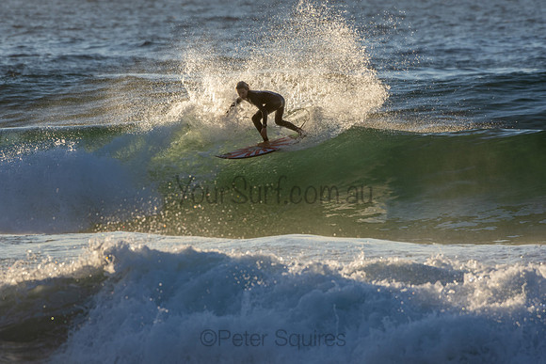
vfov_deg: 2.4
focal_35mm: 585
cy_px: 182
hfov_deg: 3.5
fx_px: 8874
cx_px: 273
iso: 220
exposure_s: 1/1250
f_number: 5.6
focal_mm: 390
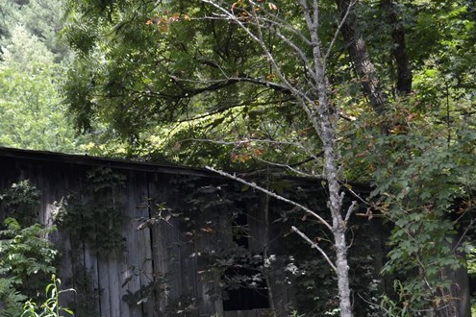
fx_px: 1653
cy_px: 233
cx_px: 74
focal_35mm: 125
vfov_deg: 10.9
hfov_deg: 16.2
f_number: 5.6
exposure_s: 1/125
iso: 180
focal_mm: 38
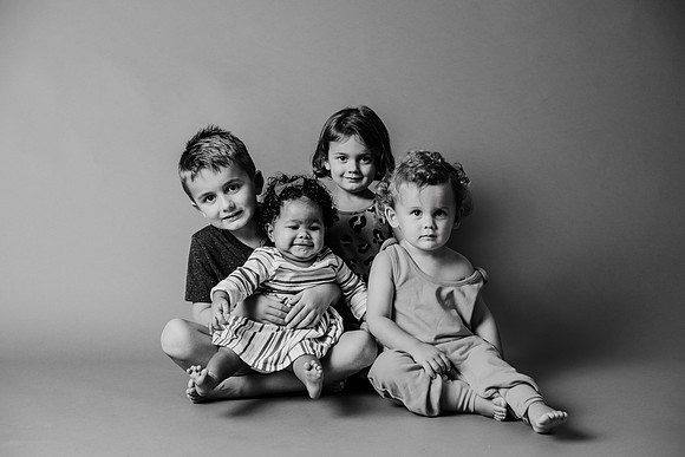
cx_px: 342
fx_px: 952
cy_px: 228
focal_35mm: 50
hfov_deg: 39.6
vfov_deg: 27.0
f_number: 4
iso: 250
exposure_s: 1/160
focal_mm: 50
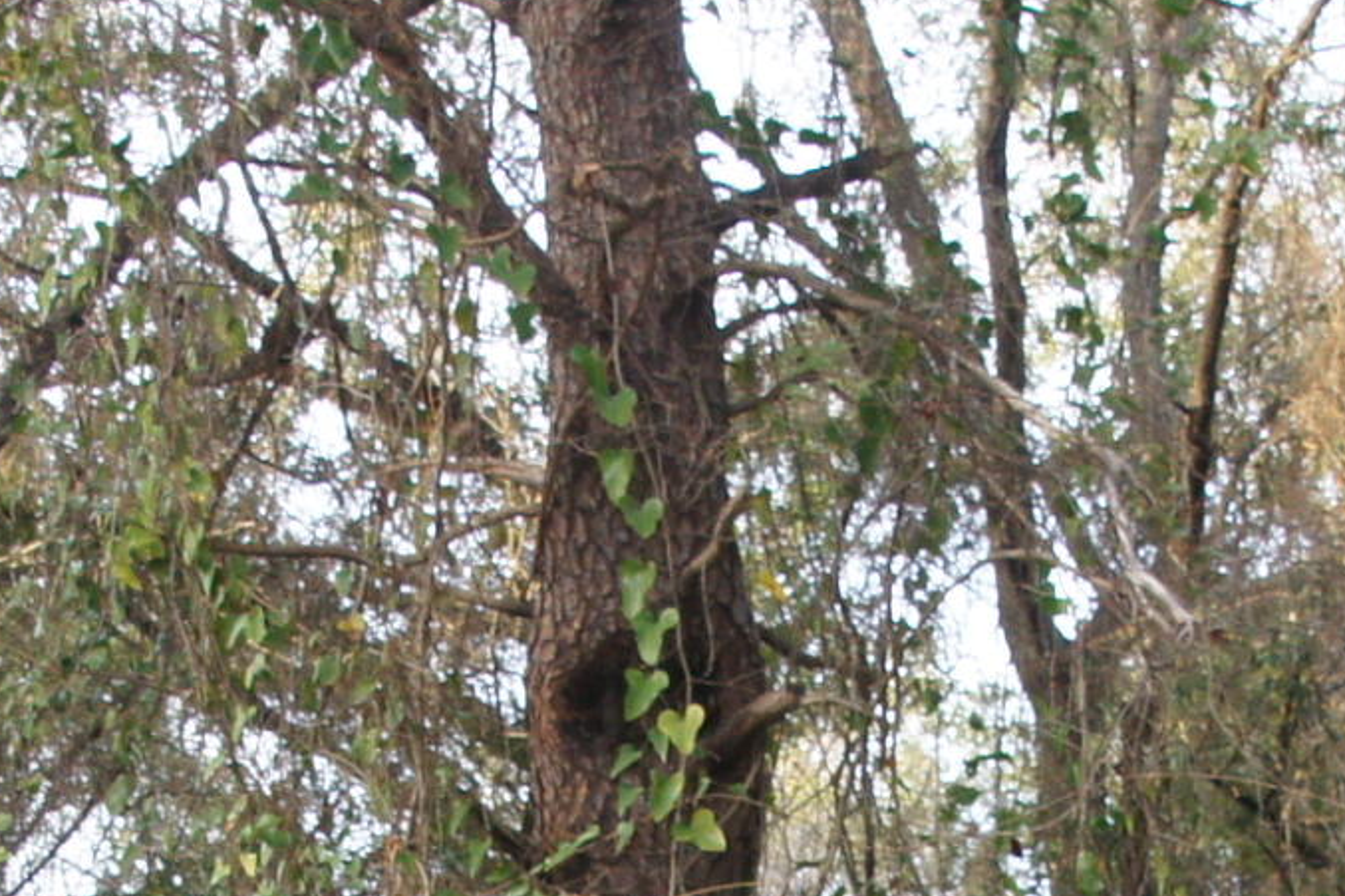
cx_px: 662
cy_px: 1134
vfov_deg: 10.1
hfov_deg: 15.4
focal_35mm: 133
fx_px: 4968
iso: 800
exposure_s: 1/80
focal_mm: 20
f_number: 5.6
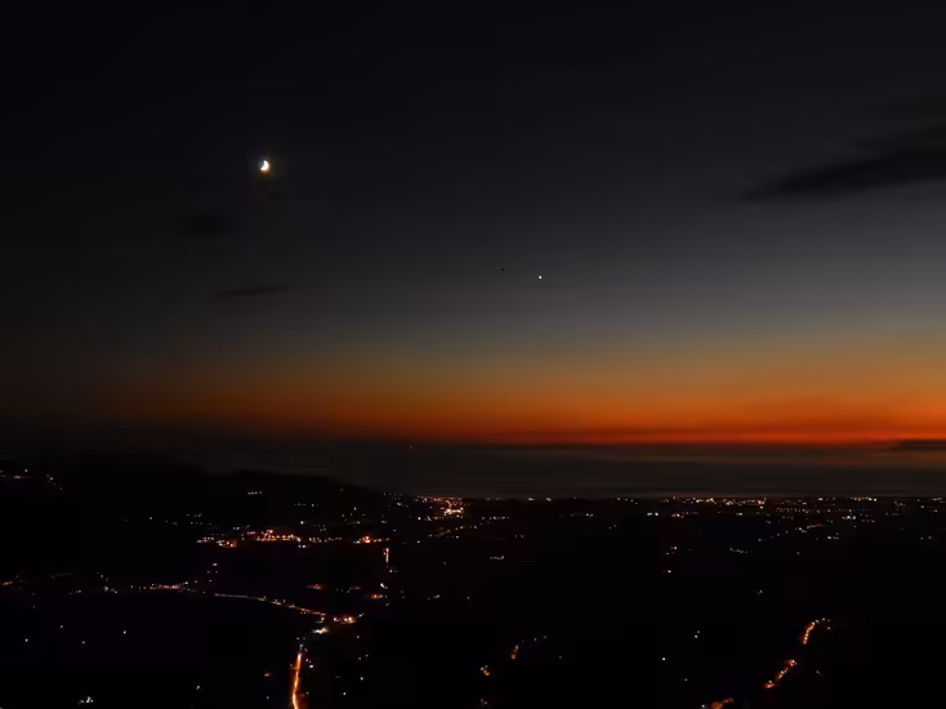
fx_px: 956
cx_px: 473
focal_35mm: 35
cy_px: 354
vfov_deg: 40.7
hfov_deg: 52.6
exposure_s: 1/4
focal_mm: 6.1
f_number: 3.3
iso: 800
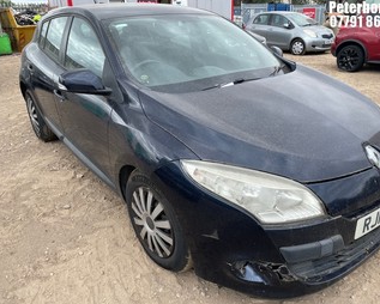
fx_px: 315
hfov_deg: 62.1
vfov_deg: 51.6
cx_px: 206
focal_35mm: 28
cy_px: 156
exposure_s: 1/1171
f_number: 1.6
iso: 32
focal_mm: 4.2
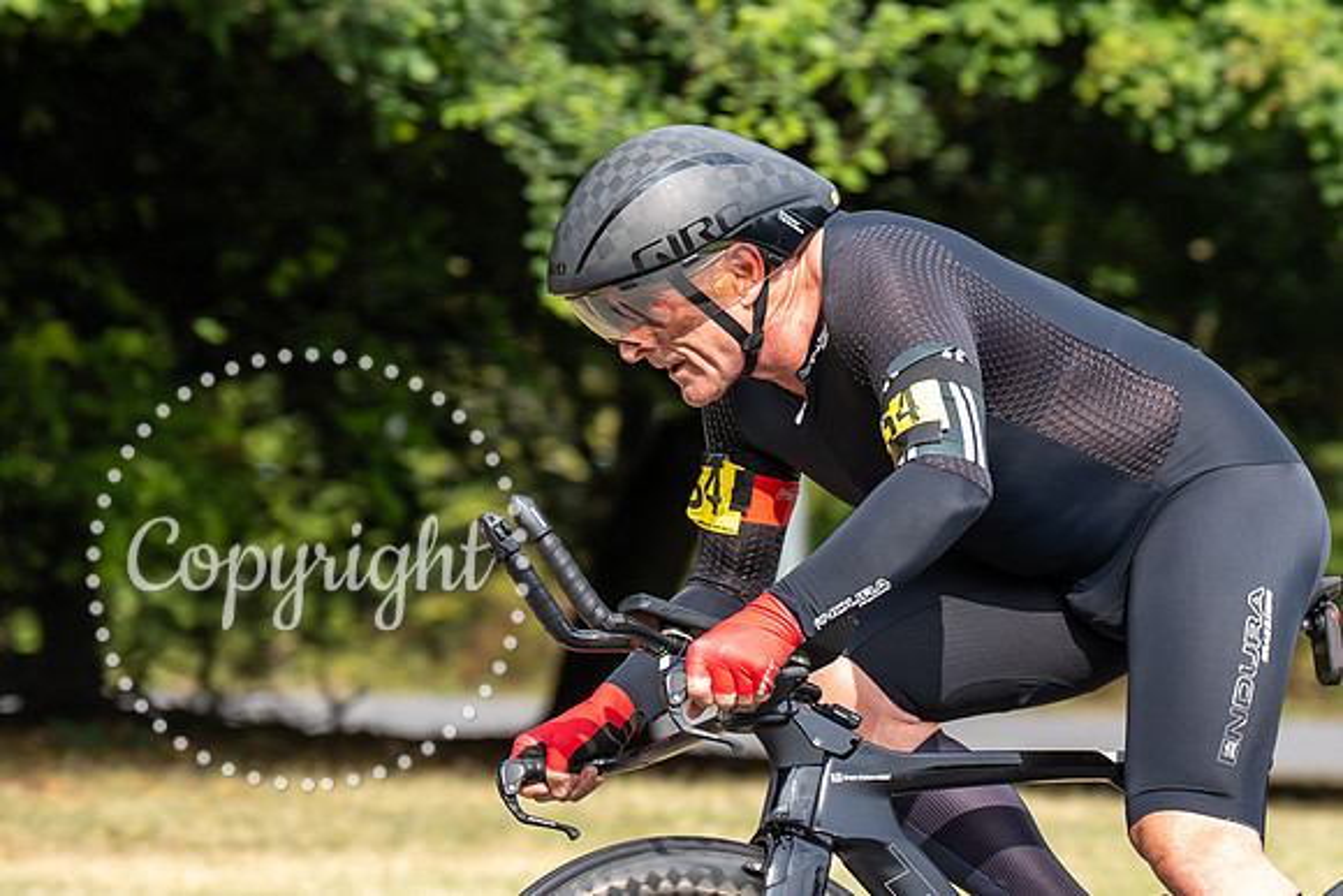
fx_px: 10087
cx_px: 790
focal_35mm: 270
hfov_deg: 7.6
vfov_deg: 5.1
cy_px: 556
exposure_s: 1/1000
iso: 200
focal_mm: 108
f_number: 3.5
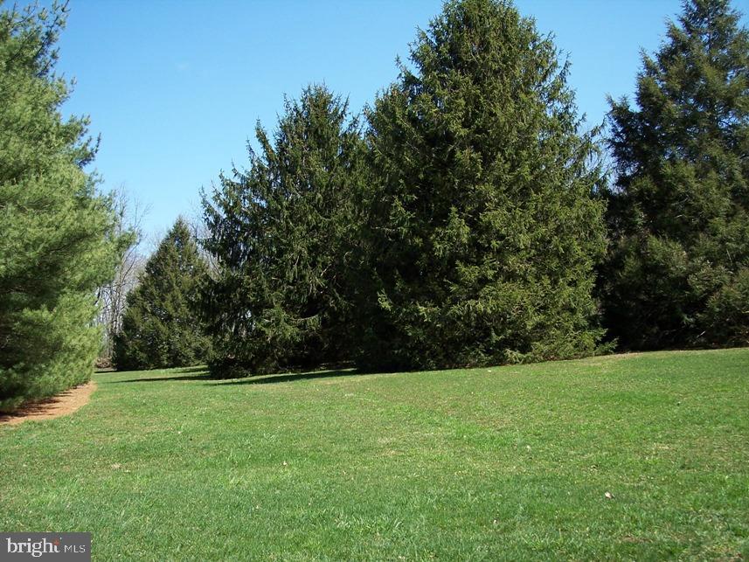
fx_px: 844
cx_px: 374
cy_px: 281
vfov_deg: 36.8
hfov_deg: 47.9
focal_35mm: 39
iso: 100
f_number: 3.4
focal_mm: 8
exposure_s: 1/500
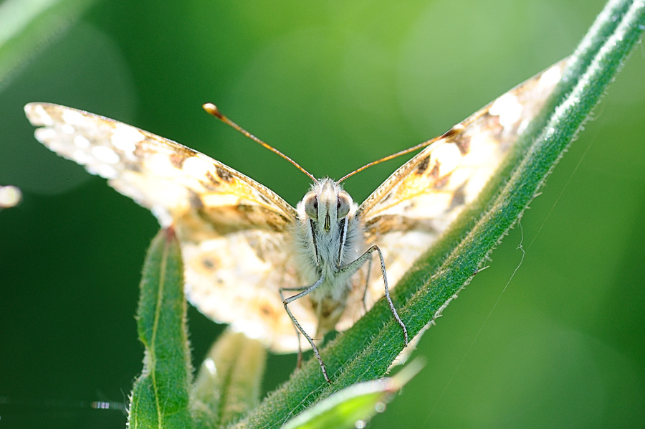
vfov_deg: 9.1
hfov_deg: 13.7
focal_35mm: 150
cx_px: 322
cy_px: 214
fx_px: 2685
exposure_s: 1/160
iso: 220
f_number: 8
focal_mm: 100
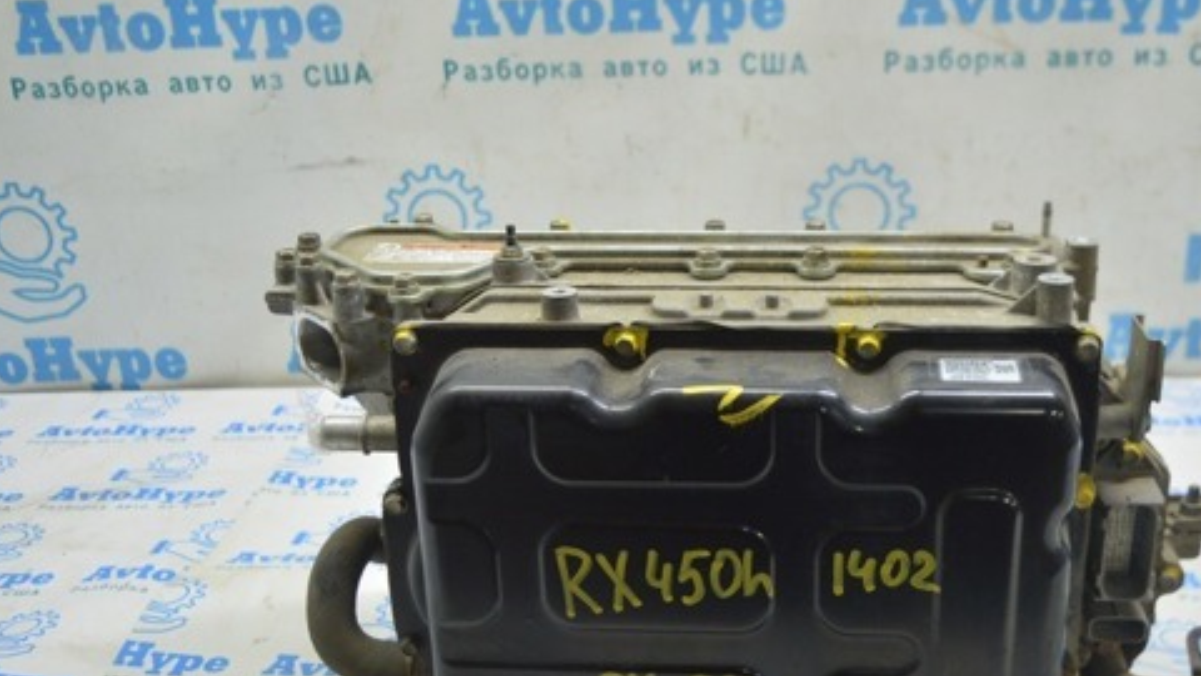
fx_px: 1465
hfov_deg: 44.5
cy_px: 407
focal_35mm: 46
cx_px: 683
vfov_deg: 25.9
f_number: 3.8
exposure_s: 1/40
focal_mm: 22
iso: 400
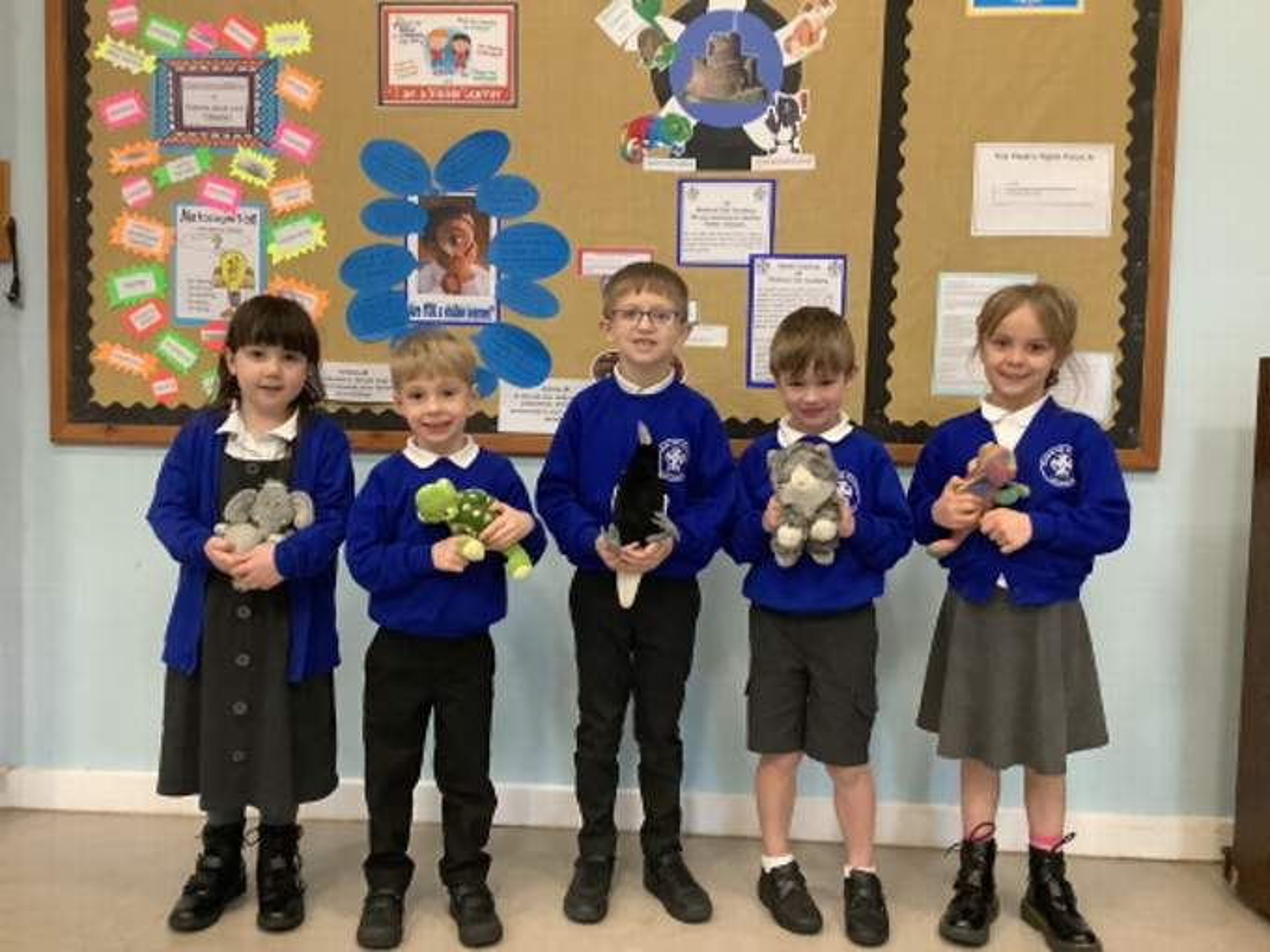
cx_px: 635
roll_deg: +0.1
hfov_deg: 58.4
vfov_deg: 45.4
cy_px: 476
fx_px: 1137
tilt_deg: -5.7
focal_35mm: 31
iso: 320
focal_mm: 3.3
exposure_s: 1/33
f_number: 2.4
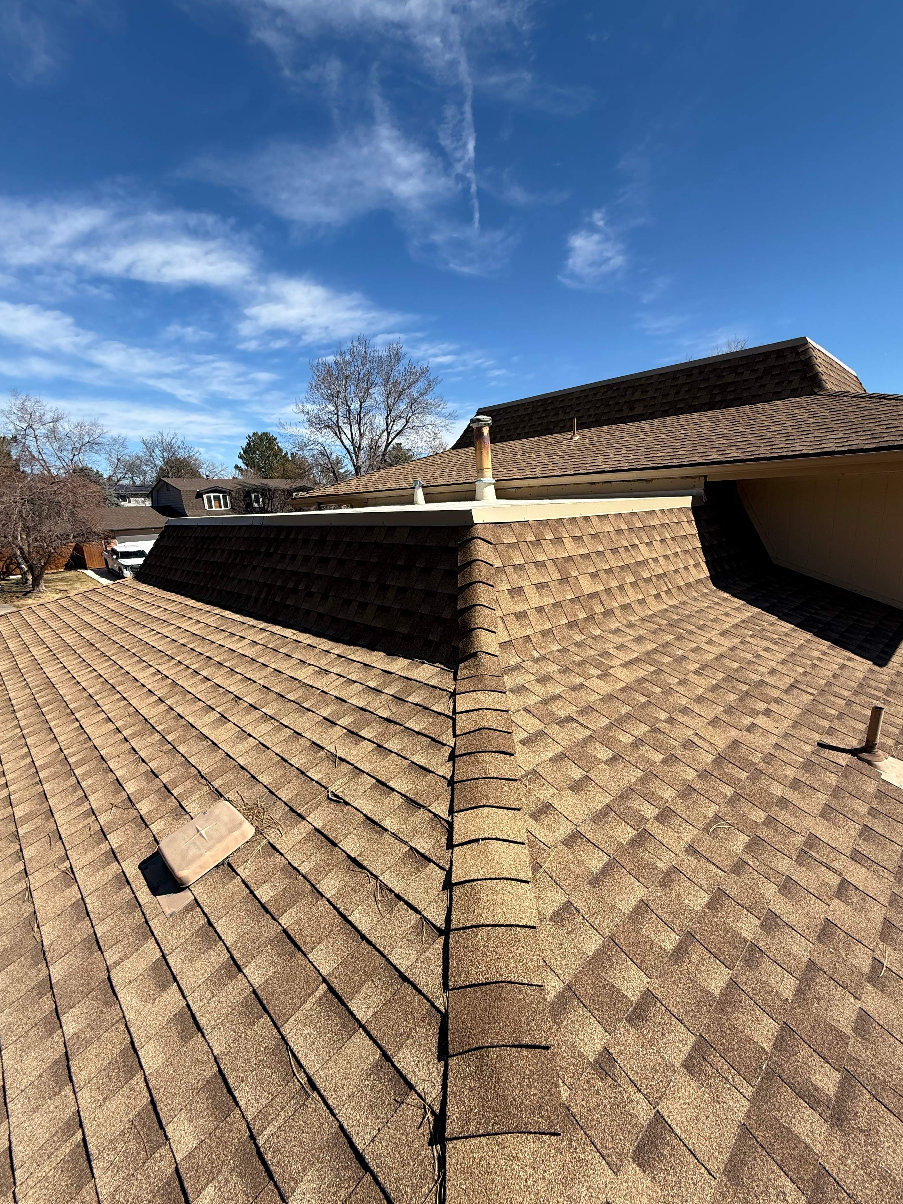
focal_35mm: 15
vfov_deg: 98.1
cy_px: 637
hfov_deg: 81.7
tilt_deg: -13.6
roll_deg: +1.5
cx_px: 475
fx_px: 522
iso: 50
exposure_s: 1/2024
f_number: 2.2
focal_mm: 2.22
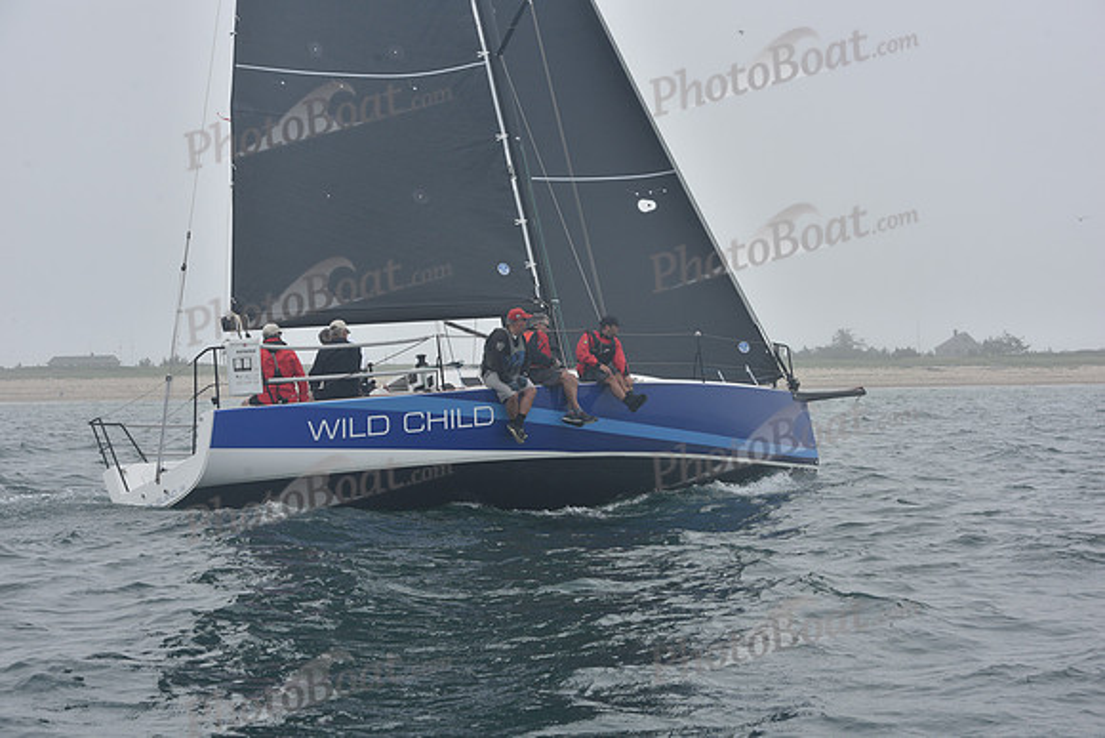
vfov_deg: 19.5
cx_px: 552
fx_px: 2149
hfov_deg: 28.8
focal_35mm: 70
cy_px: 369
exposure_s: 1/800
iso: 250
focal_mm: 70
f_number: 9
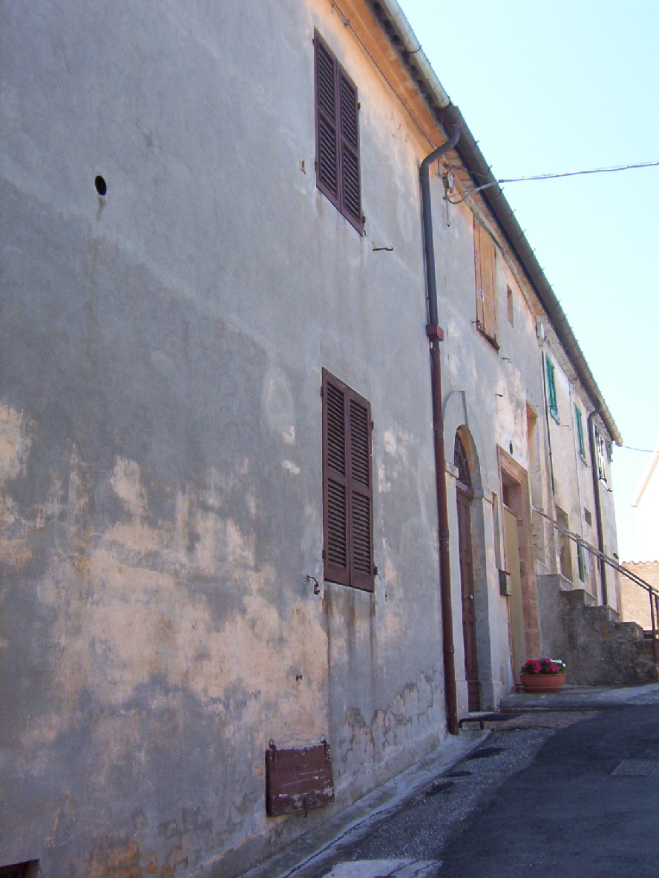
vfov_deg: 51.4
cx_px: 330
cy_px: 439
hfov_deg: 39.7
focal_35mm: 36
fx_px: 914
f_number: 2.76
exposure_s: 1/753
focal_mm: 5.54
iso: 100
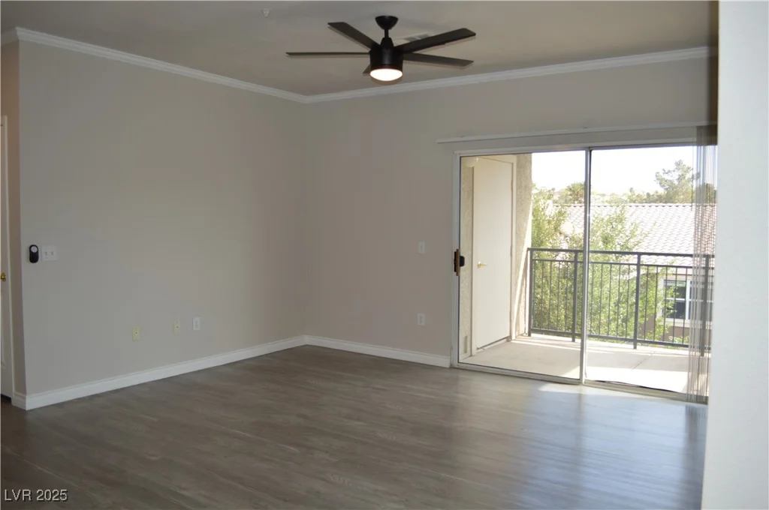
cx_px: 384
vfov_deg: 47.8
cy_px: 255
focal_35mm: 27
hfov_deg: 67.4
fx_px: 576
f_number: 4
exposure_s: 1/125
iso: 125
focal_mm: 18
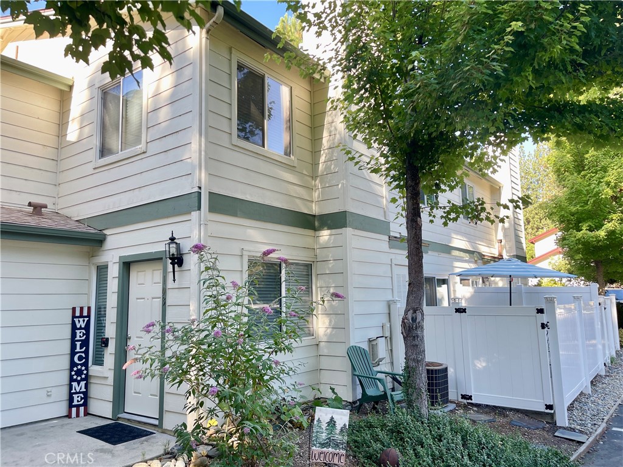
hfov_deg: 69.4
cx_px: 312
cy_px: 234
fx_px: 450
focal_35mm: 25
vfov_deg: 54.9
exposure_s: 1/161
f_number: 1.6
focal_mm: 5.1
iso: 40
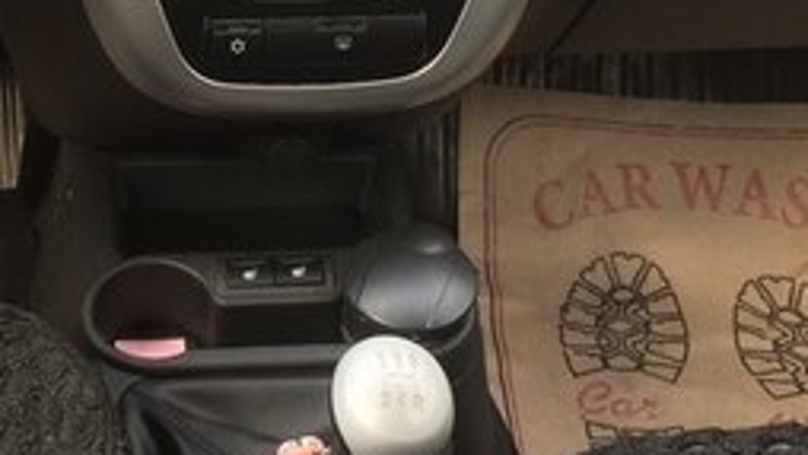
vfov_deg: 14.4
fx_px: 1757
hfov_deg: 25.4
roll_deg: -2.2
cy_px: -62
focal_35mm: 82
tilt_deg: -28.6
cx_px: 159
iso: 40
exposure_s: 1/100
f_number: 2.2
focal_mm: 4.15
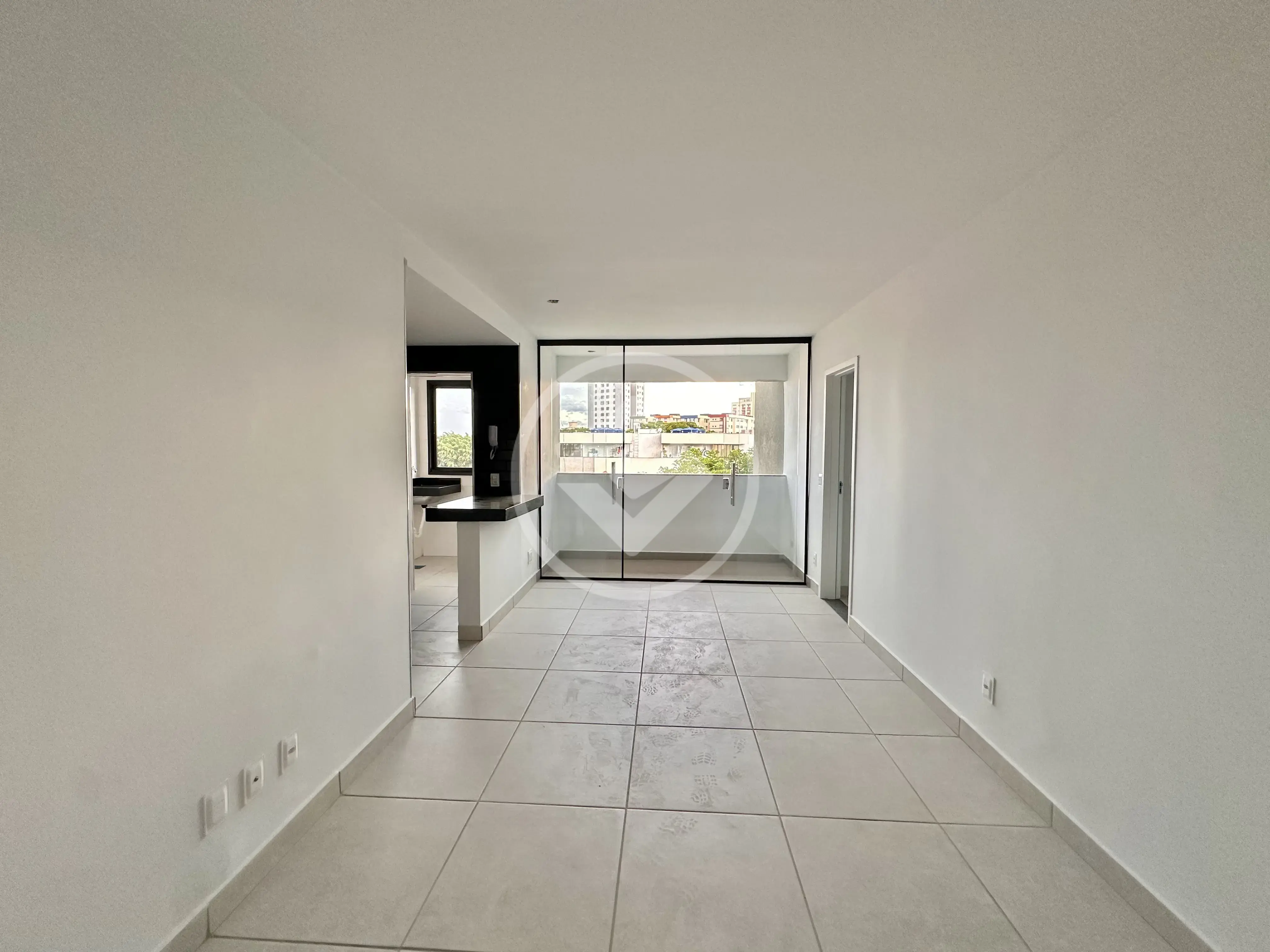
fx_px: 514
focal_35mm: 14
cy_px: 476
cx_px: 635
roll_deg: -1.6
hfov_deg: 102.1
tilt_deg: -5.6
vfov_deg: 85.7
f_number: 2.2
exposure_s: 1/99
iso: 160
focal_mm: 2.22
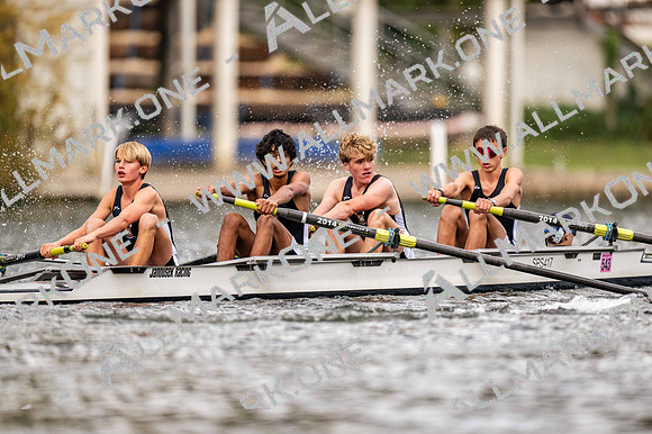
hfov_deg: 3.4
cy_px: 217
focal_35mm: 600
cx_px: 326
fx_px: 10863
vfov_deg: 2.3
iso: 900
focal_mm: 600
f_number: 4
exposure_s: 1/2500
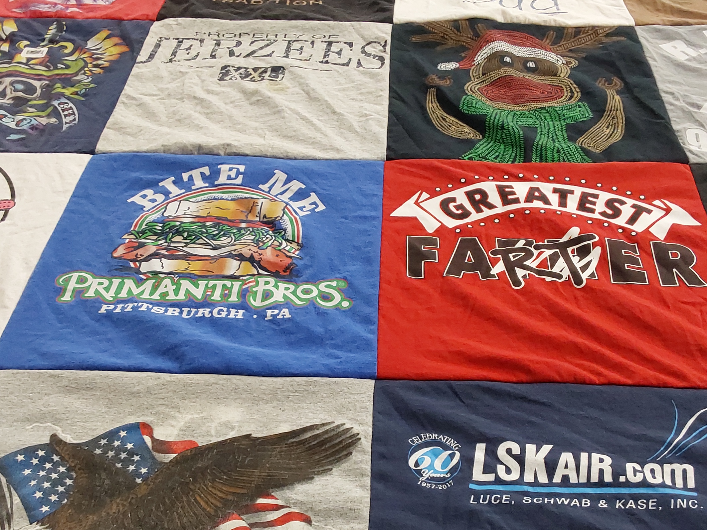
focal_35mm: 43
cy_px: 365
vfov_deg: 33.2
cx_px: 359
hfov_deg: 43.8
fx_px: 878
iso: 160
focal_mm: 2.91
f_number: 1.9
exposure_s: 1/60
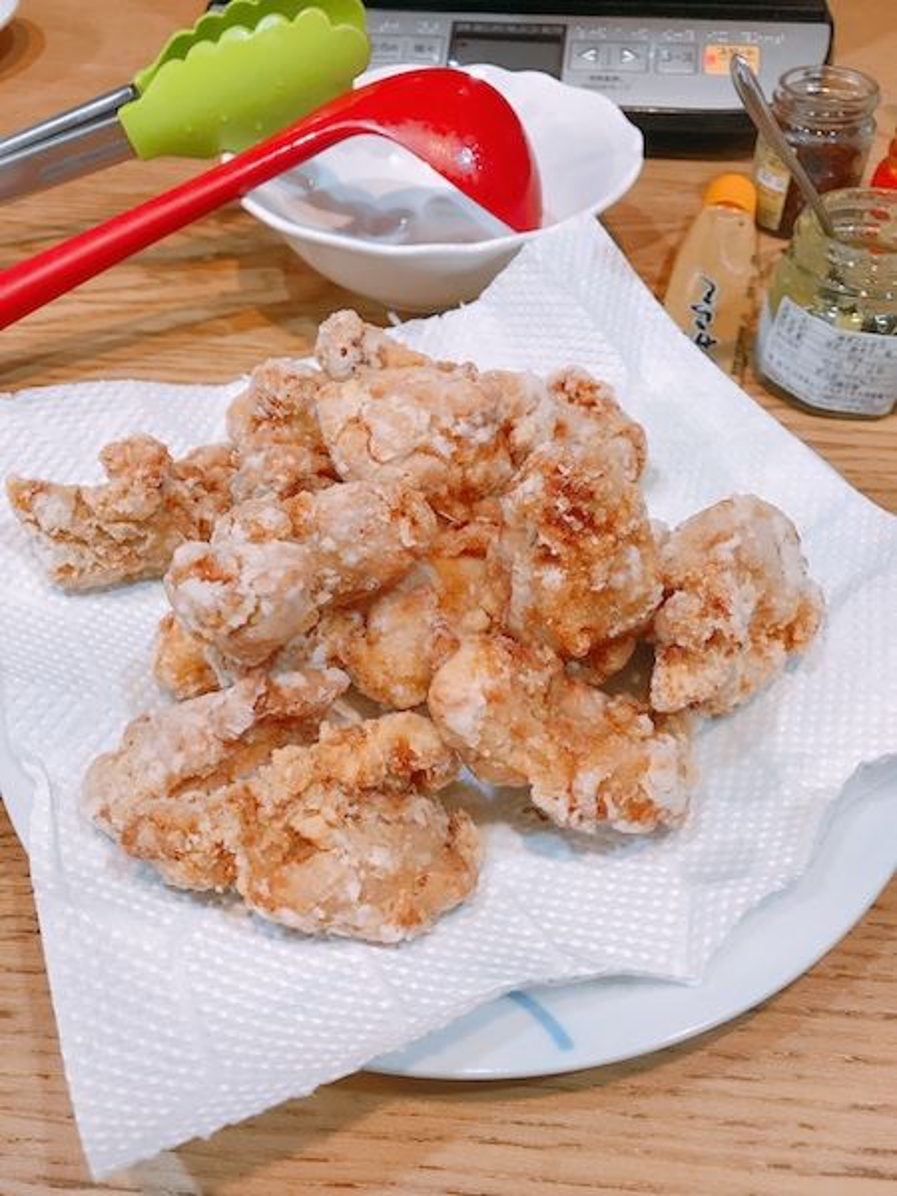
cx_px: 448
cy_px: 598
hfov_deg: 49.7
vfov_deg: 63.4
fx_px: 967
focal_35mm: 28
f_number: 1.8
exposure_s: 1/33
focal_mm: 3.99
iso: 32
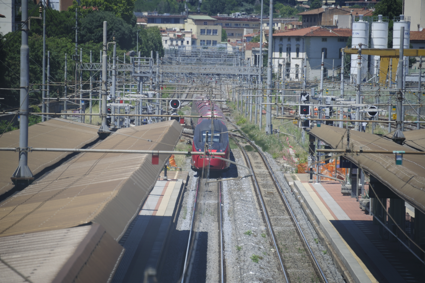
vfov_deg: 4.6
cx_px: 212
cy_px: 142
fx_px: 3539
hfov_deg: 6.9
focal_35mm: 300
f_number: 6.3
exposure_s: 1/320
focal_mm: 300
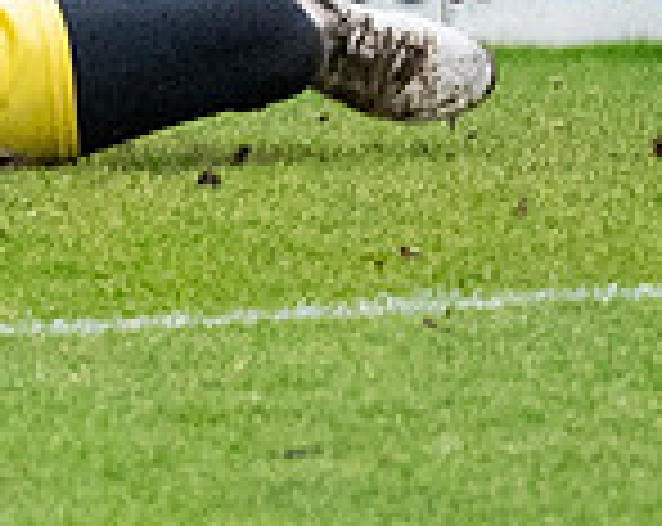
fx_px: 49842
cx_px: -1336
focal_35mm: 2549
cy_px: 855
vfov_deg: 0.6
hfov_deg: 0.8
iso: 1600
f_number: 2.8
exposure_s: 1/1250
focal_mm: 200
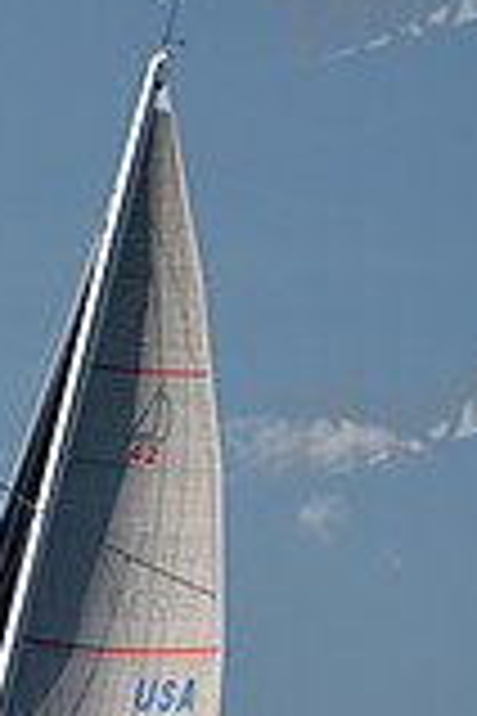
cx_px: 47
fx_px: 10851
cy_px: 666
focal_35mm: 546
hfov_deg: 2.5
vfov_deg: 3.8
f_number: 2.8
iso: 250
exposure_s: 1/3200
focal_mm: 150
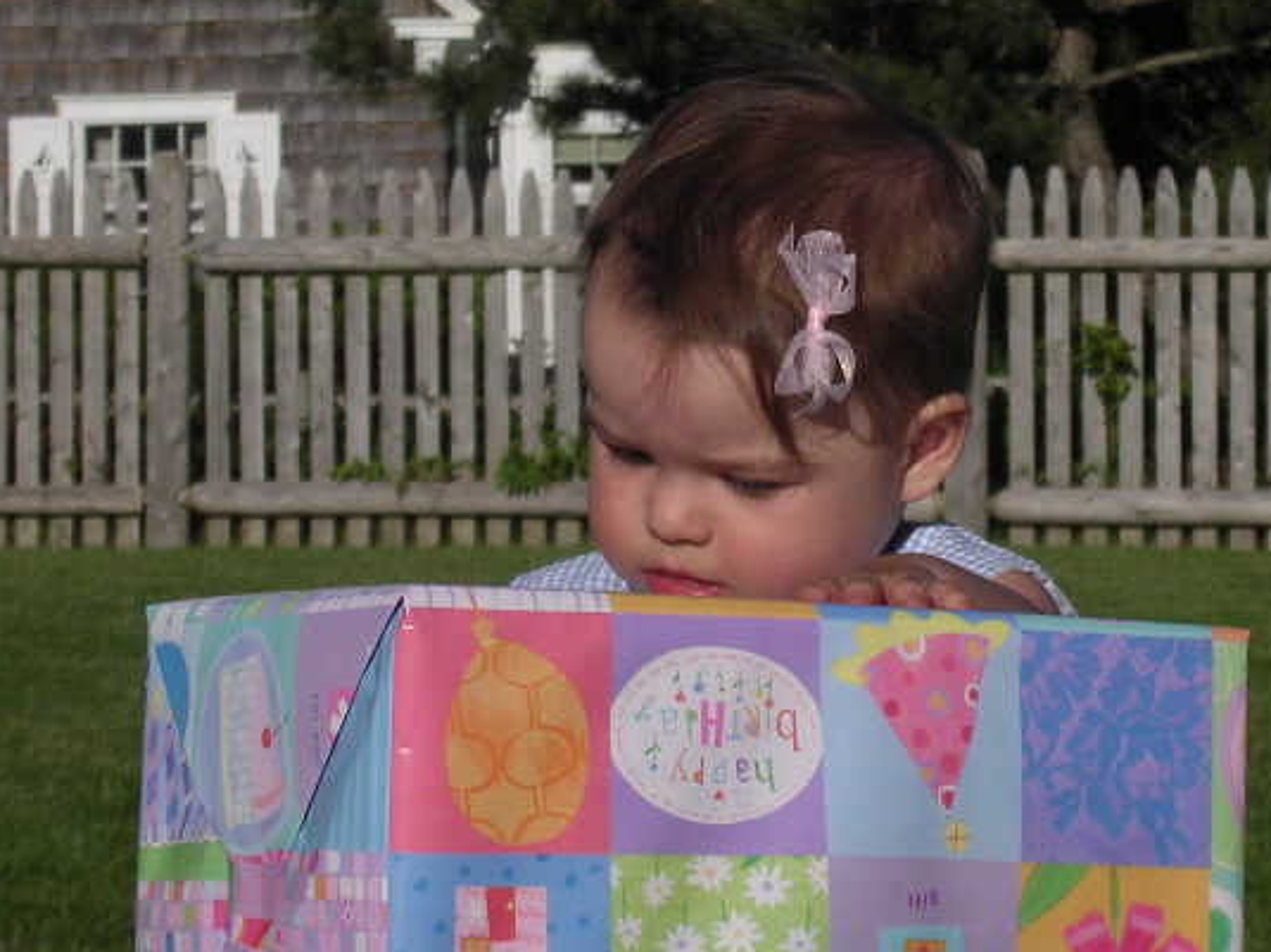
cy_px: 396
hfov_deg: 11.5
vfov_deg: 8.6
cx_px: 679
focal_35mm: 172
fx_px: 6314
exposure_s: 1/965
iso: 100
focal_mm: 17.4
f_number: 4.9
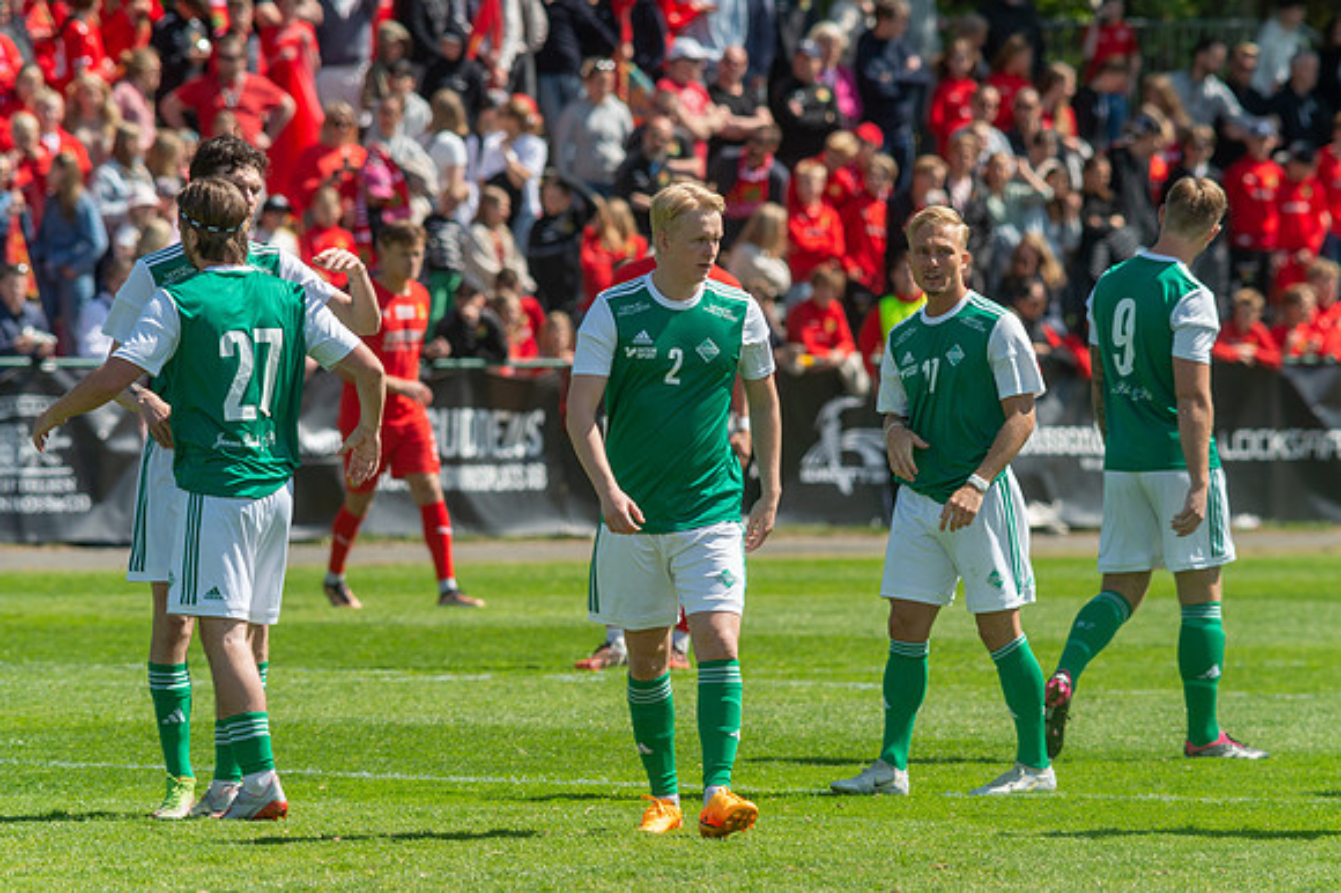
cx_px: 670
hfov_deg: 4.7
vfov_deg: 3.1
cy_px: 446
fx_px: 16247
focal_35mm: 436
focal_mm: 420
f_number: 5
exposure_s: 1/1000
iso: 280
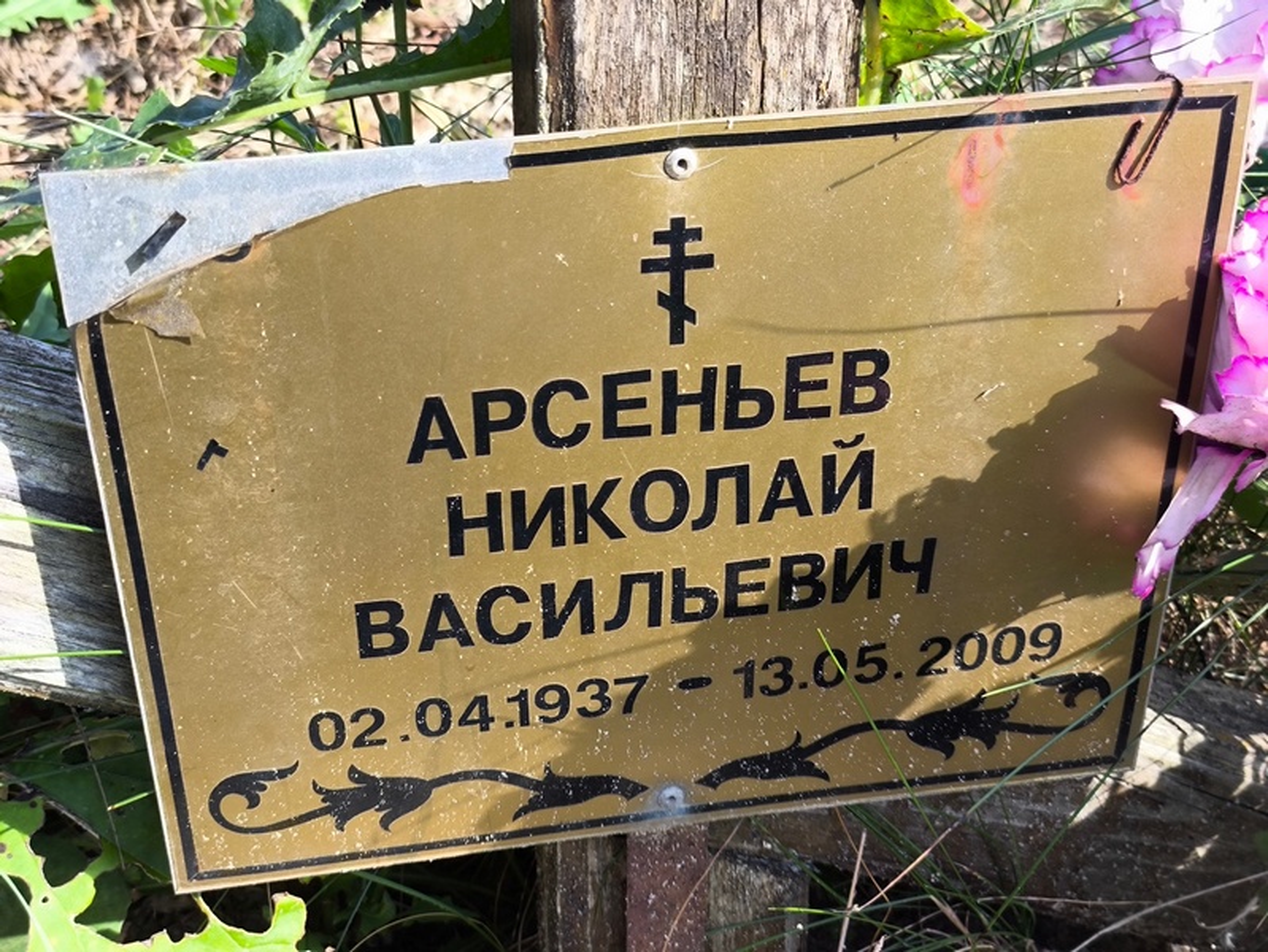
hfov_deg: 38.2
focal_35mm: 50
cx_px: 634
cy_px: 476
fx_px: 1832
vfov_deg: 29.1
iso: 50
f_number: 1.7
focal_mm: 4.71
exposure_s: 1/328
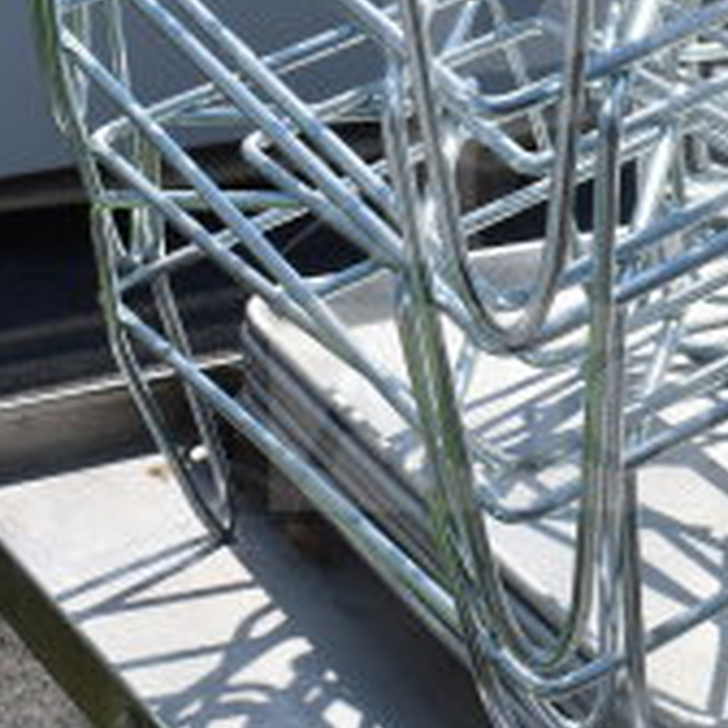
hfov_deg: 16.0
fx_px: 2535
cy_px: 167
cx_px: 754
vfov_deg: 16.2
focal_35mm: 107
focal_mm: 23
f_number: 10
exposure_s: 1/400
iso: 200
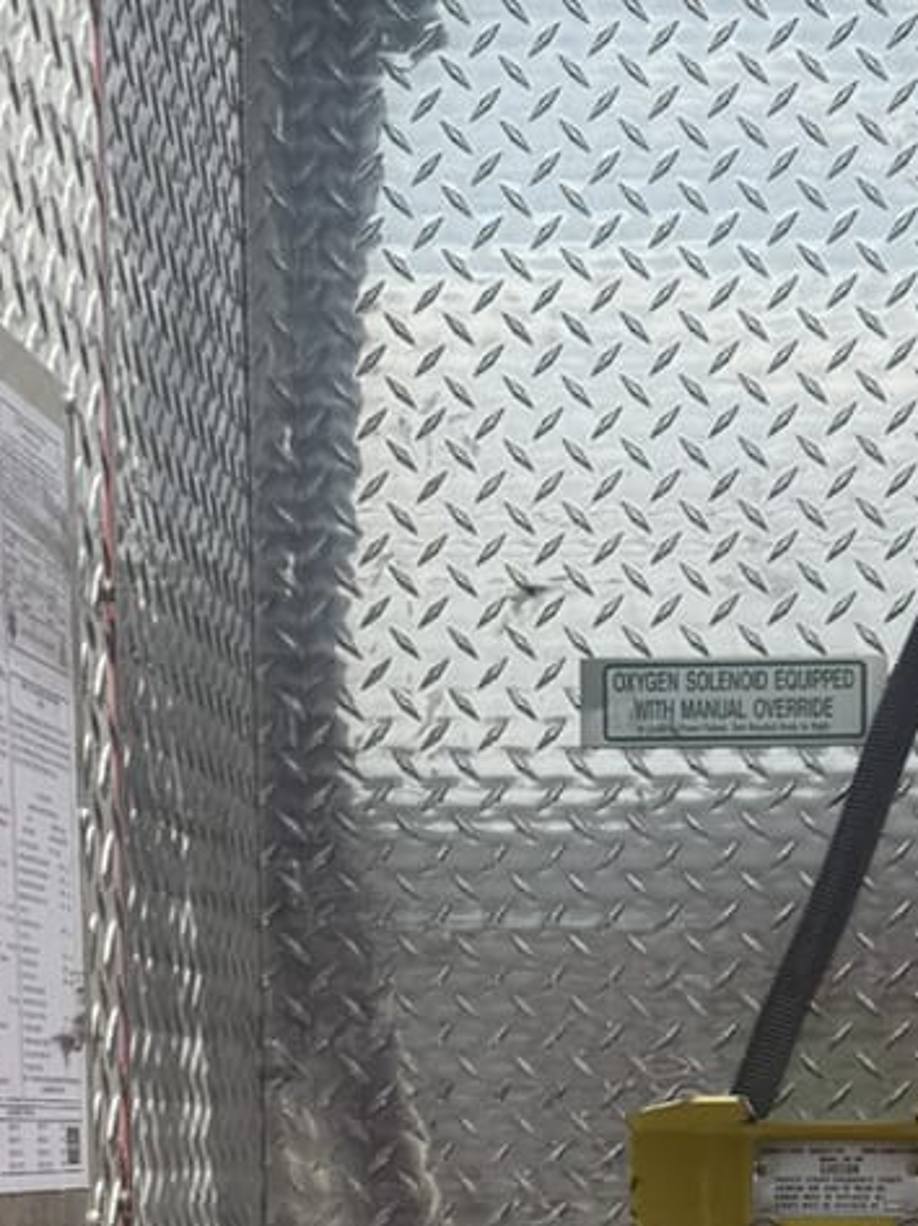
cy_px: 1514
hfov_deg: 14.2
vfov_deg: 17.9
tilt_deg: -3.0
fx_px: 3682
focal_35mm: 104
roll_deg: +0.3
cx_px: 646
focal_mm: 6.76
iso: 80
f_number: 1.78
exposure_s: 1/4608
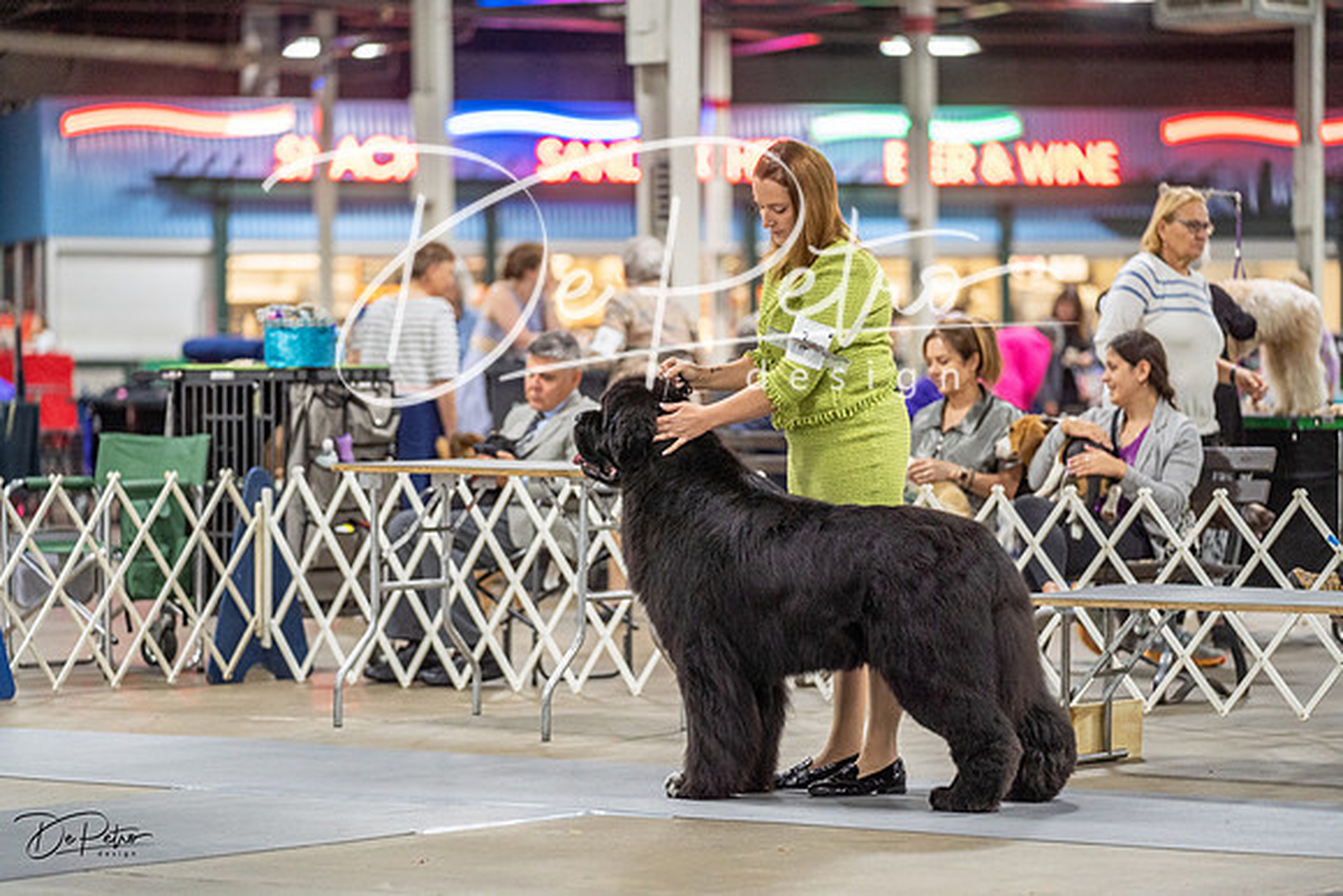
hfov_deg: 15.3
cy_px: 448
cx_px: 672
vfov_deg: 10.2
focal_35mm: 134
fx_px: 5000
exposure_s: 1/160
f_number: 2.8
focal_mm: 134
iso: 2500
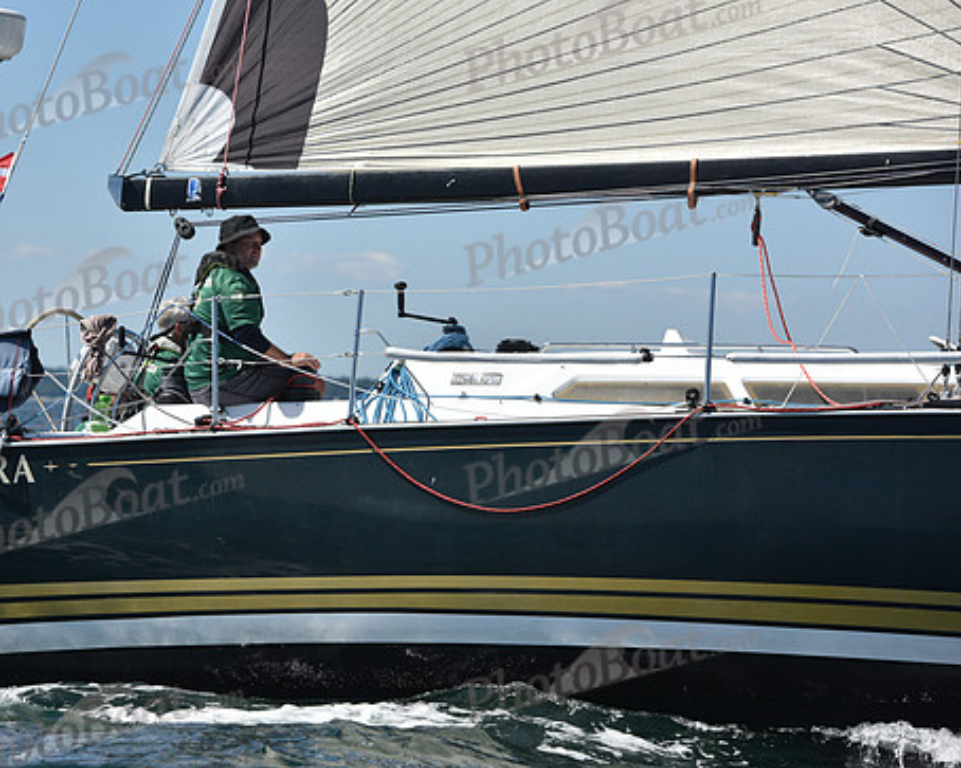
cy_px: 371
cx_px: 356
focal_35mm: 192
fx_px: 5460
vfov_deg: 8.1
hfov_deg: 10.1
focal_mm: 160
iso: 250
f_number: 6.3
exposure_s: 1/2000
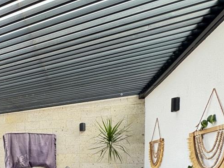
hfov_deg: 50.4
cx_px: 2
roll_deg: +0.0
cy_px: 163
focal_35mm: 29
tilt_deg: -0.7
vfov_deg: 42.5
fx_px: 188
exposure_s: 1/150
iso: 40
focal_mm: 2.22
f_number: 2.2
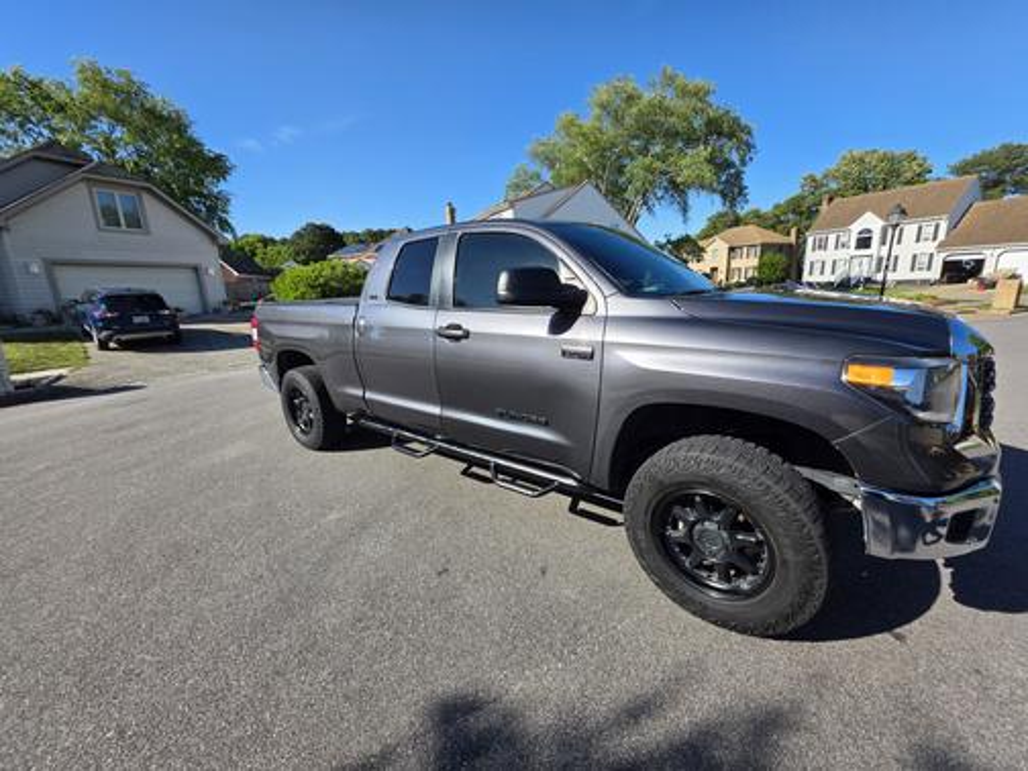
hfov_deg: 106.2
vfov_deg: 89.9
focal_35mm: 13
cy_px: 386
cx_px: 514
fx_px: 386
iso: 40
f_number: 1.9
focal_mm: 2.2
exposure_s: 1/1517
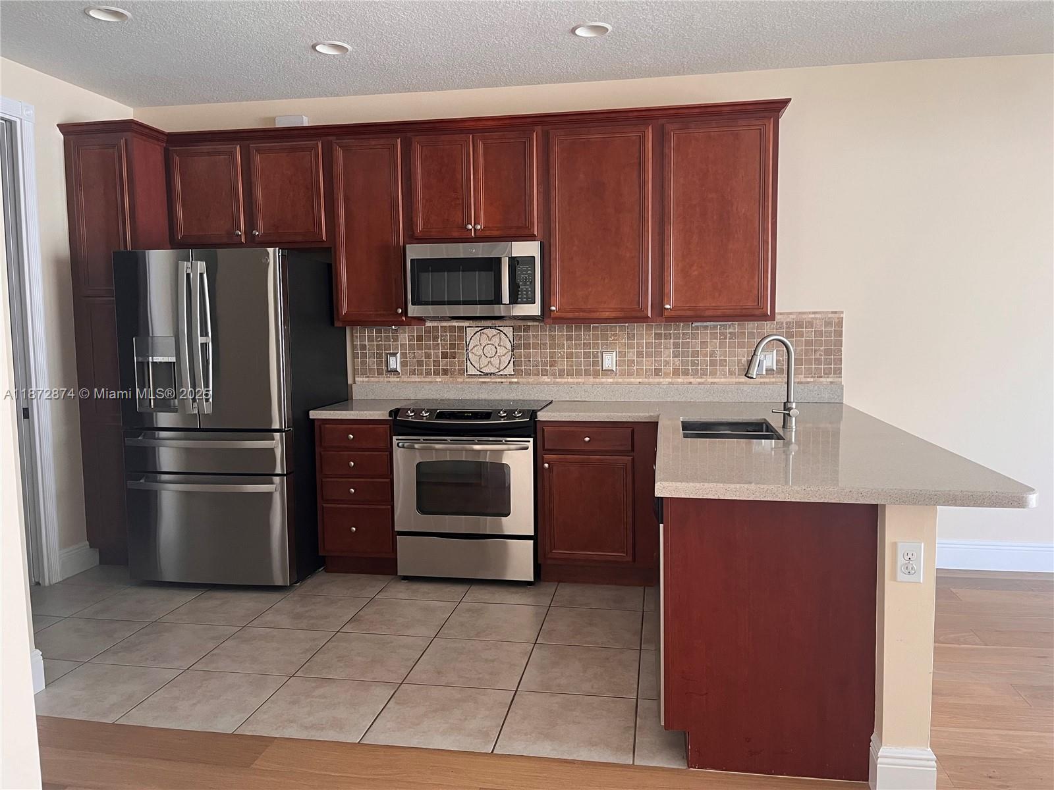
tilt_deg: -5.4
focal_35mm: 26
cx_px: 527
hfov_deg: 67.3
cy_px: 395
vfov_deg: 53.1
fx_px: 792
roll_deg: +0.2
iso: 125
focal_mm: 5.1
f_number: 1.6
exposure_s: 1/89
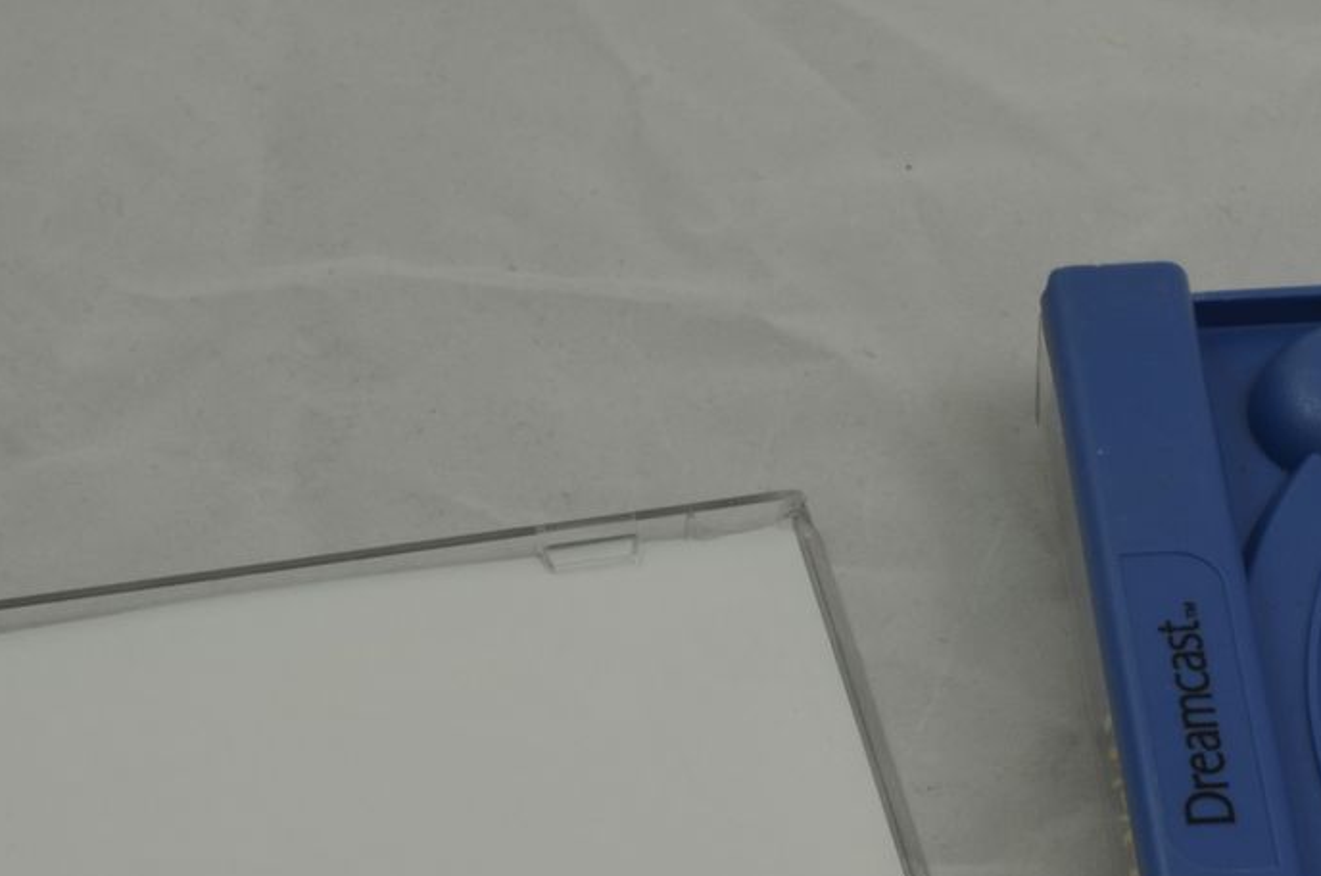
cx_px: 1012
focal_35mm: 157
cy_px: 883
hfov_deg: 13.1
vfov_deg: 8.7
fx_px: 5750
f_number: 20
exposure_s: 1/2.5
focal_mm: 40
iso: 100
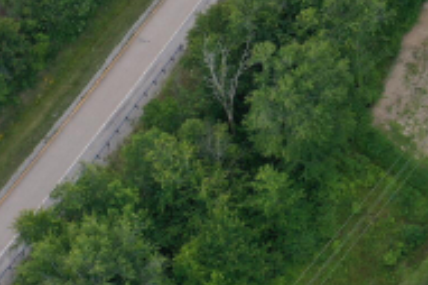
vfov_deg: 11.9
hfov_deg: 17.4
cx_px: 558
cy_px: -139
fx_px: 1307
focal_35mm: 110
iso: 100
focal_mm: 10.26
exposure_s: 1/120
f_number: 4
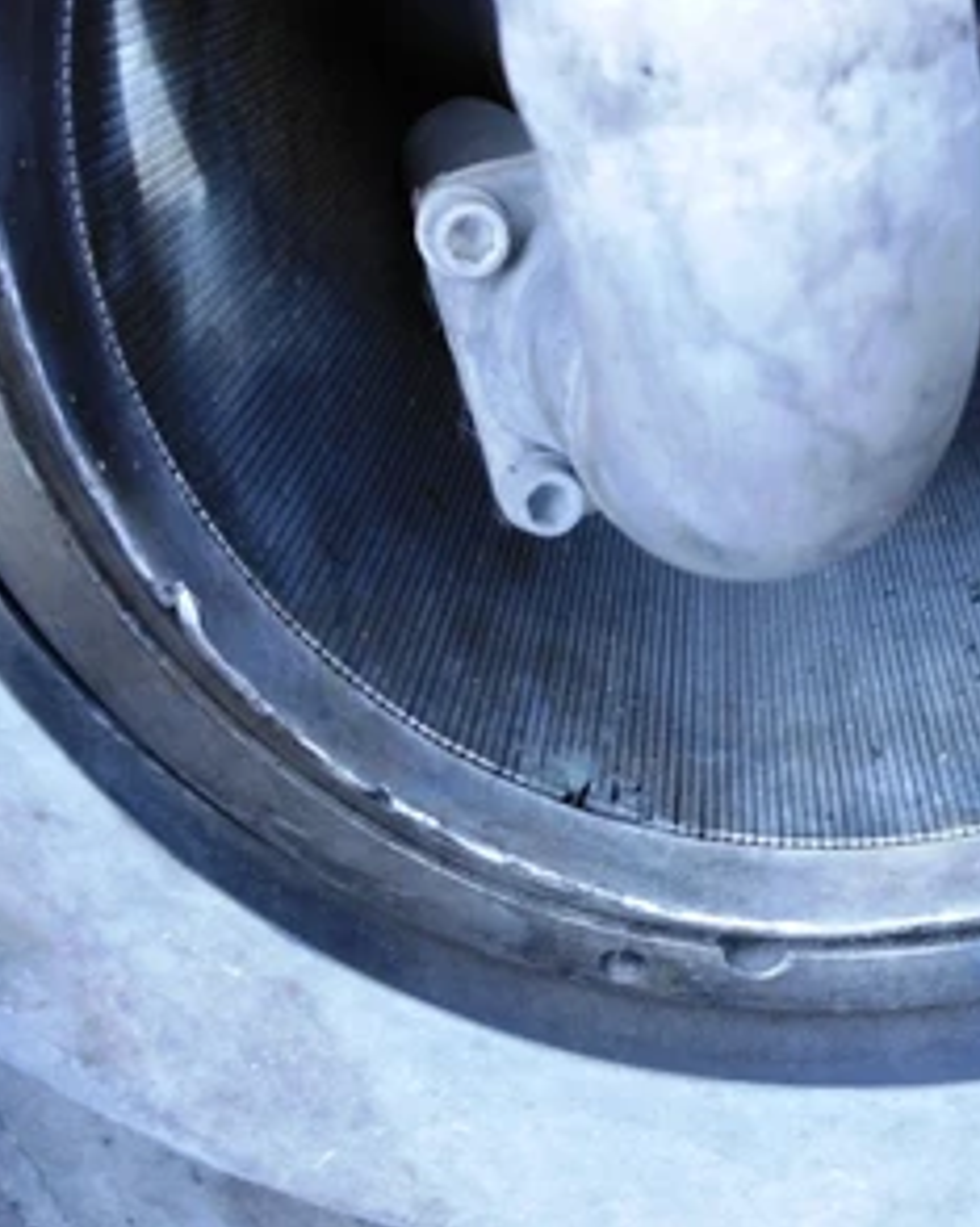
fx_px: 1597
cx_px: 787
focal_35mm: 44
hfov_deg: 33.1
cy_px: 620
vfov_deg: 42.0
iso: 125
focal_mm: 5.9
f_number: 4
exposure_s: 1/30
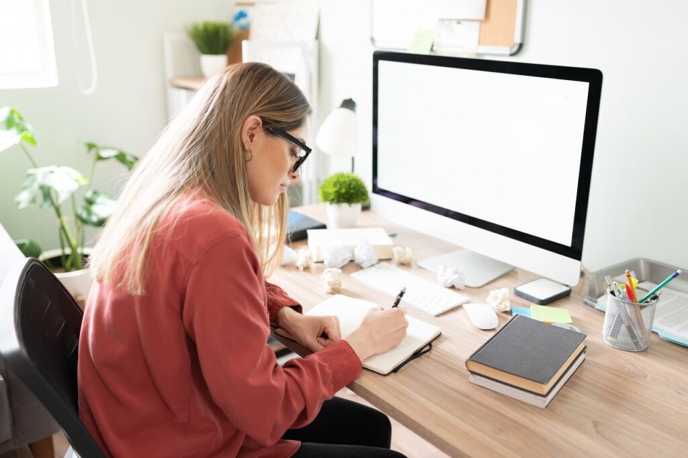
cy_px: 229
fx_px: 669
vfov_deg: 37.8
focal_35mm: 35
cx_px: 344
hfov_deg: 54.4
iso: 320
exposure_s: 1/160
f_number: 1.8
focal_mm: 35
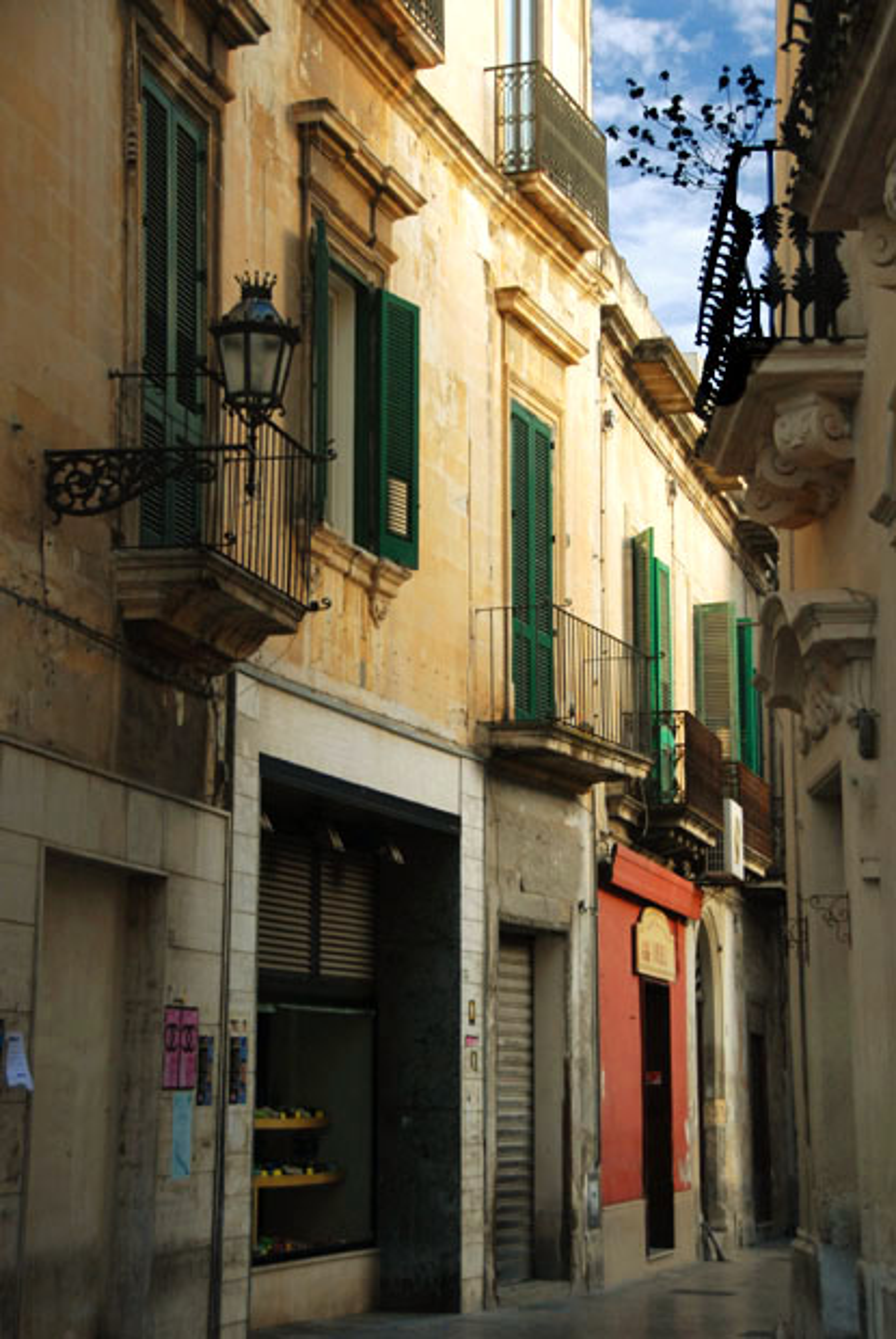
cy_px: 670
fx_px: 2569
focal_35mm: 69
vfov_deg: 29.2
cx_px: 448
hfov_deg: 19.8
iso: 400
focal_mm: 46
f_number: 4.5
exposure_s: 1/200
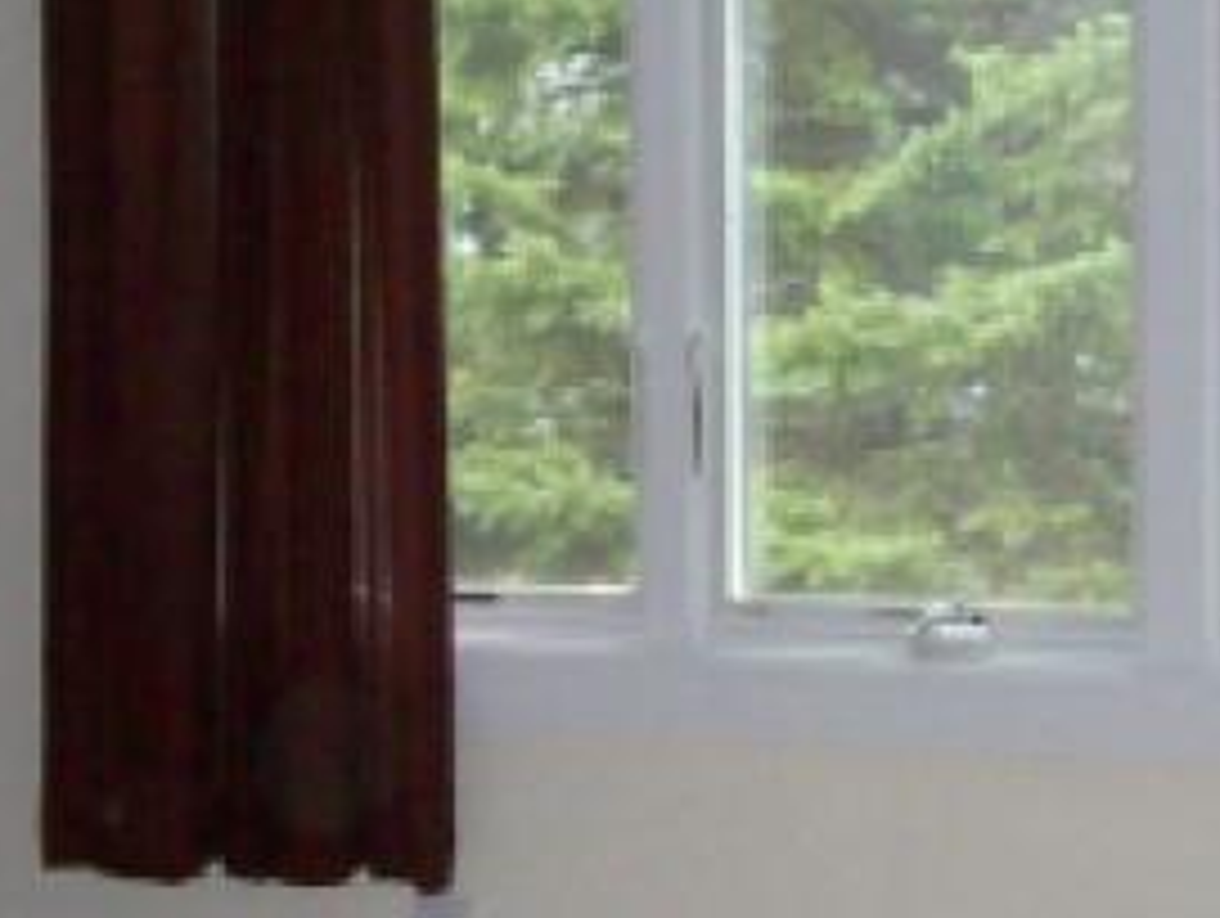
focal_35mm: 136
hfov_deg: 14.5
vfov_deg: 10.9
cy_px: 569
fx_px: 4800
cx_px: 392
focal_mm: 6
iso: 200
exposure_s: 1/64
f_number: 2.7
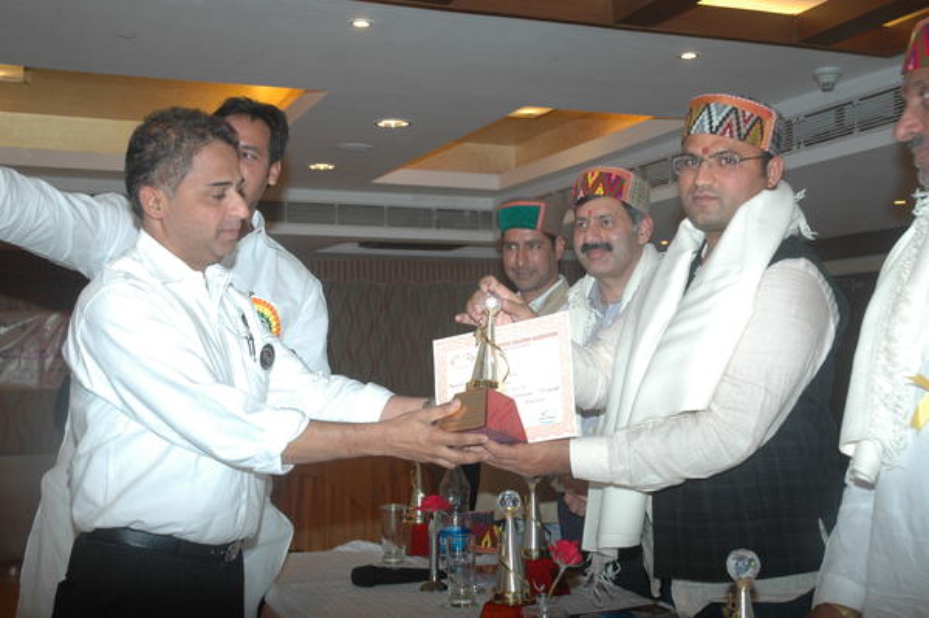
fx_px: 1199
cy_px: 309
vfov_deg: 28.9
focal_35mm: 46
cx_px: 464
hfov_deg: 42.4
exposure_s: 1/60
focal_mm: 31
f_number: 4.5
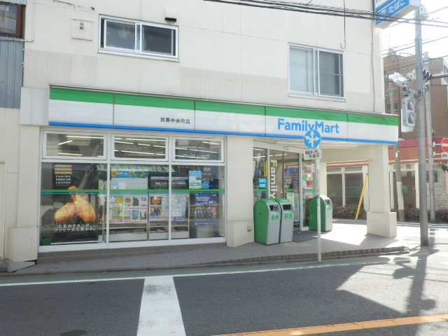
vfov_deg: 46.8
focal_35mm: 30
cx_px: 224
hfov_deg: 60.0
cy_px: 168
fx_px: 388
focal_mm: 5.3
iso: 80
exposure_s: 1/320
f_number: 3.5
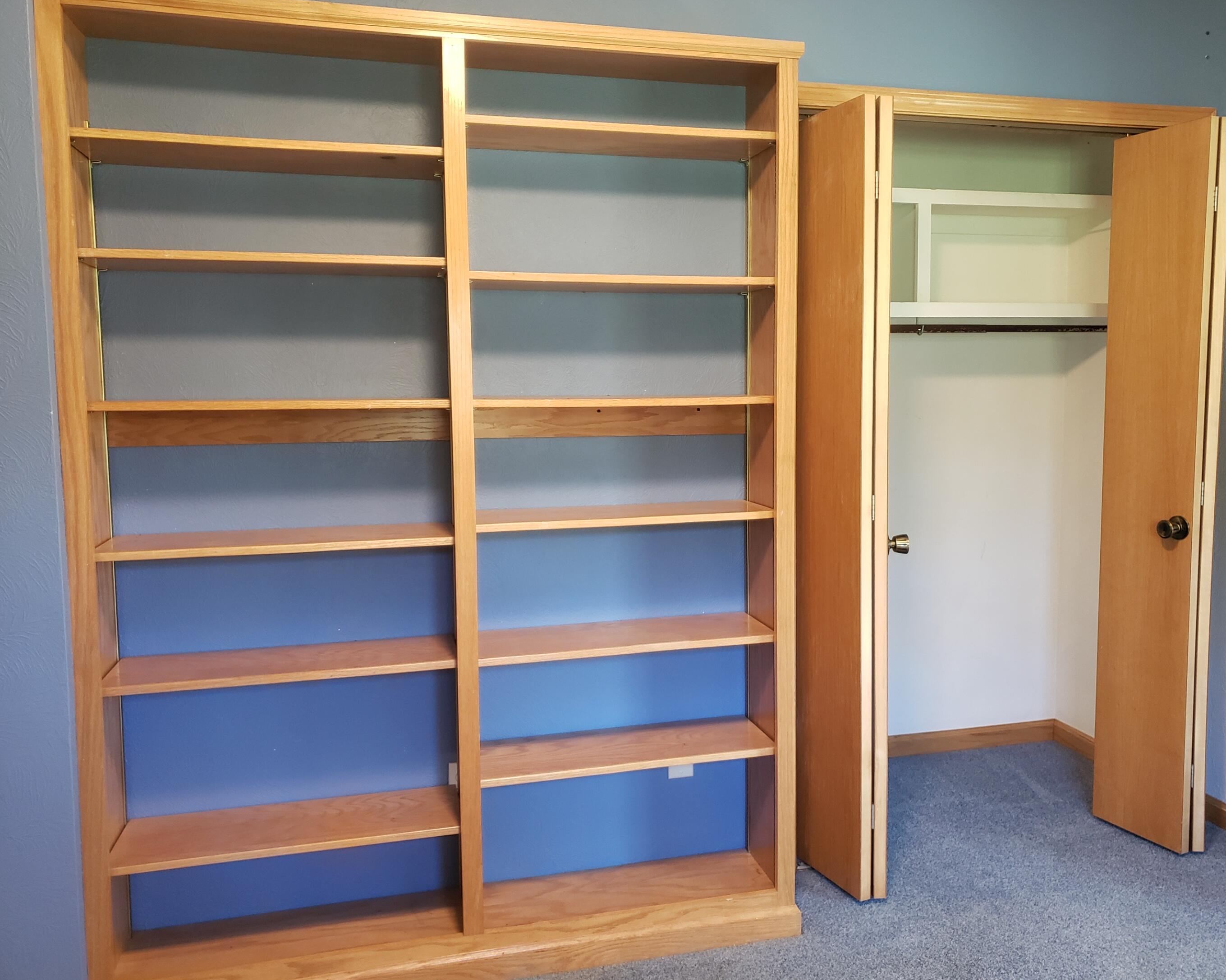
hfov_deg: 62.1
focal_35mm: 28
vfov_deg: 51.5
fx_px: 1016
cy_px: 475
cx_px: 662
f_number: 1.5
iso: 250
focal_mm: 4.3
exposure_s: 1/30
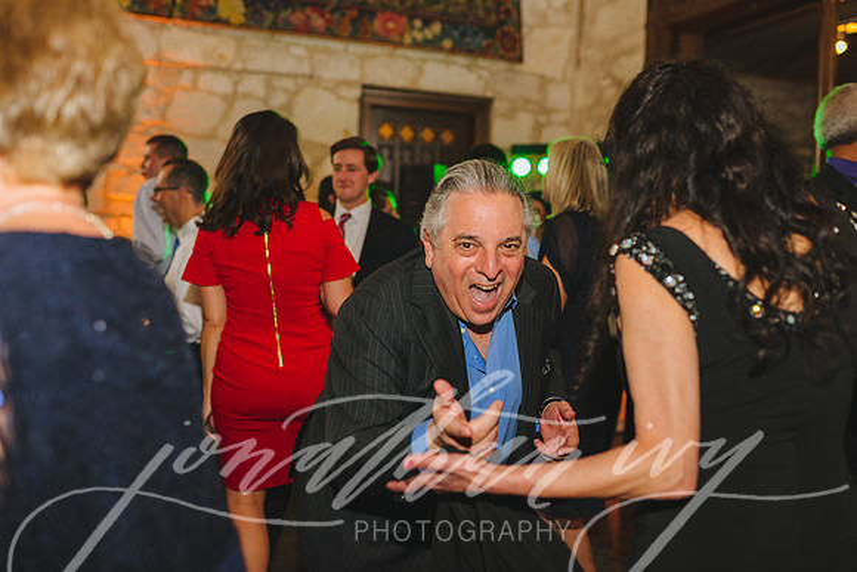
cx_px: 428
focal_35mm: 35
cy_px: 286
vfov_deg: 37.9
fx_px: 833
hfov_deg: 54.4
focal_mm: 35
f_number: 2.5
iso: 1000
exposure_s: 1/200
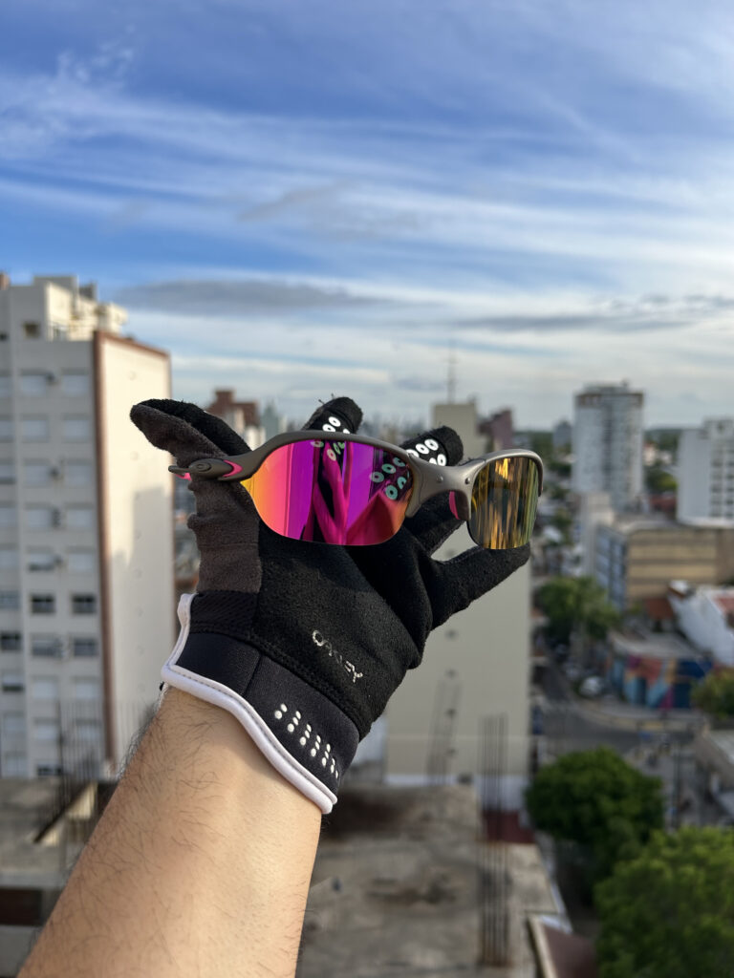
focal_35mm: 26
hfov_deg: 53.1
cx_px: 367
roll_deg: -0.2
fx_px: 735
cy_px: 489
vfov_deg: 67.3
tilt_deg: -4.1
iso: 50
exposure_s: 1/2299
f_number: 1.5
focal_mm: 5.7
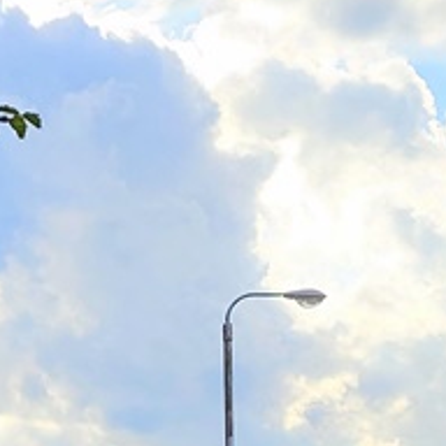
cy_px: 465
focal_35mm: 120
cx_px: -330
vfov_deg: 14.3
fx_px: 1749
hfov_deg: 13.2
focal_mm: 5.4
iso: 40
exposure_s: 1/720
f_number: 1.8
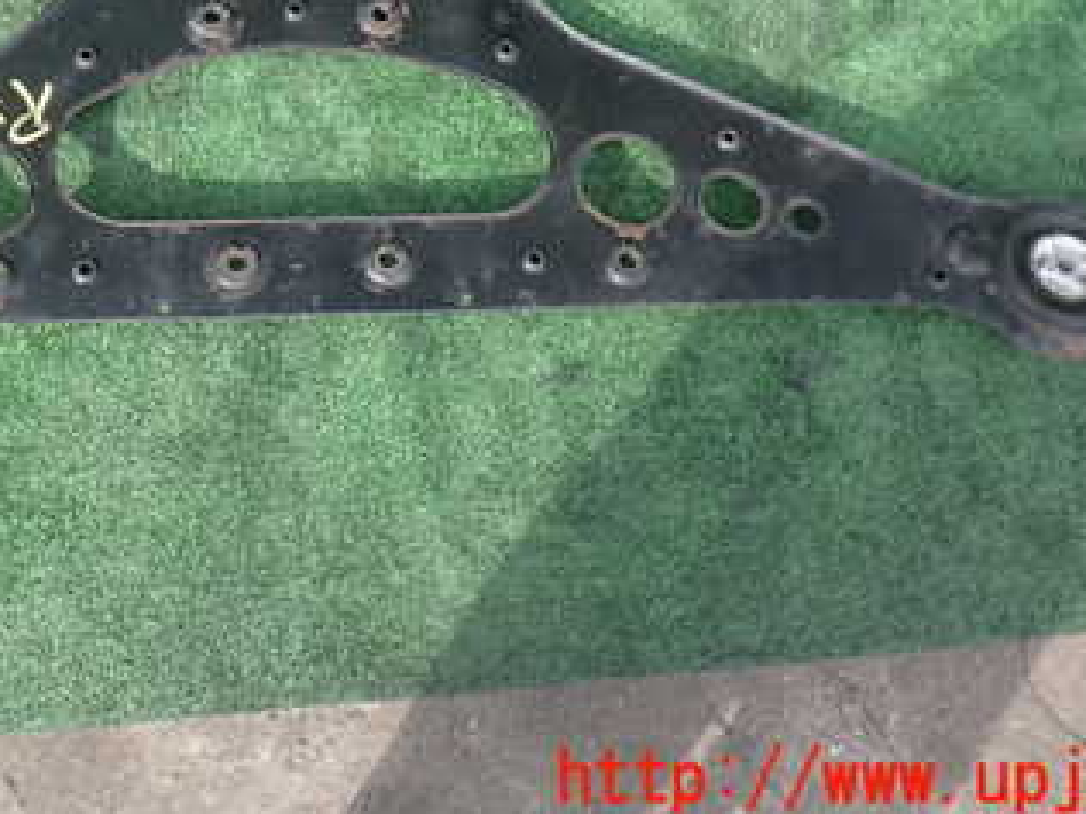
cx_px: 302
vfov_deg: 24.8
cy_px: 52
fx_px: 1788
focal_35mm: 57
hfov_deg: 33.3
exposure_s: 1/320
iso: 100
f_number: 3.2
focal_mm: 5.4
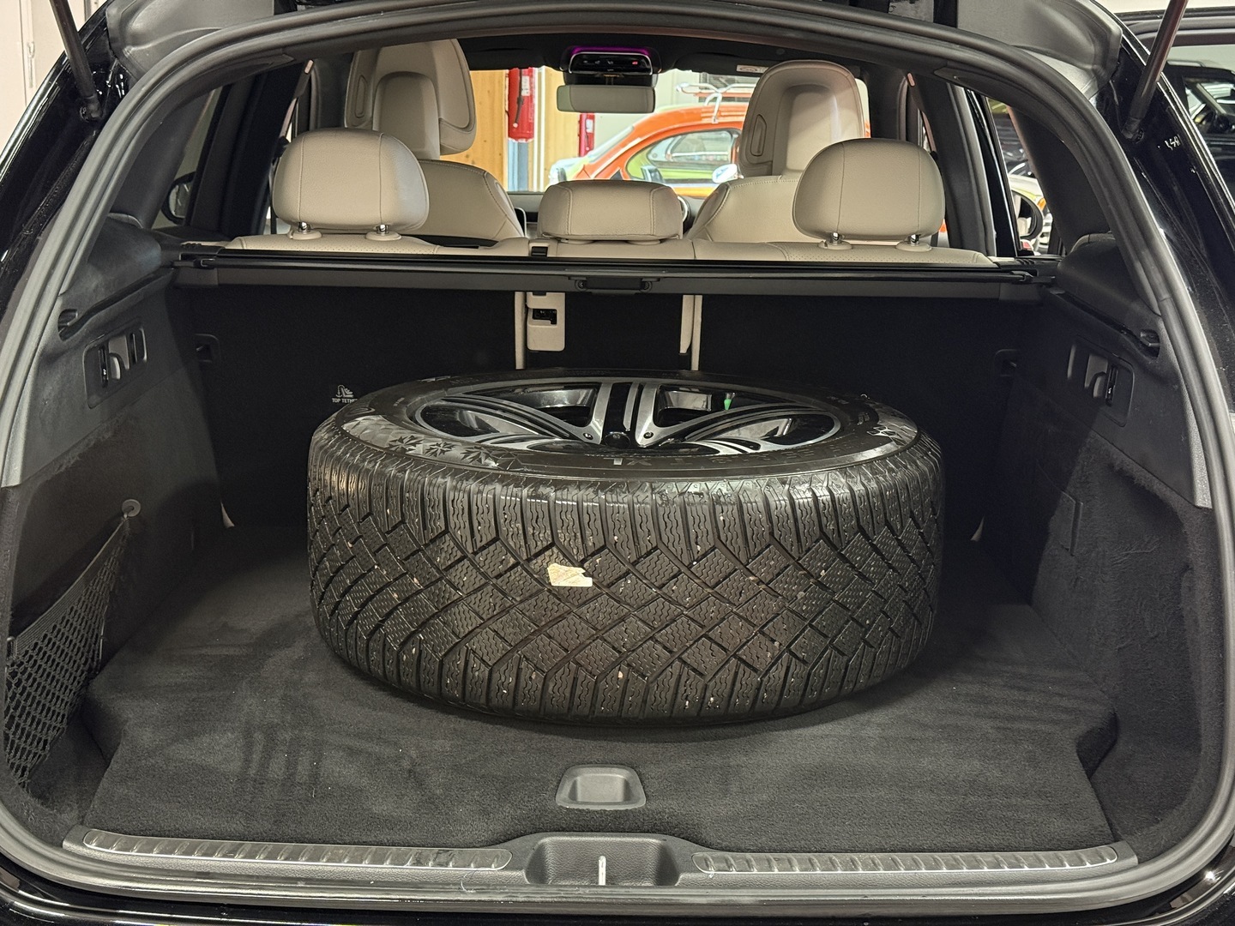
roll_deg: -0.4
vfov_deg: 30.3
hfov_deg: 39.7
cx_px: 618
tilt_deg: -11.3
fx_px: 1713
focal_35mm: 48
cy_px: 463
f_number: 1.78
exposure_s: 1/38
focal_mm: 6.76
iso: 400
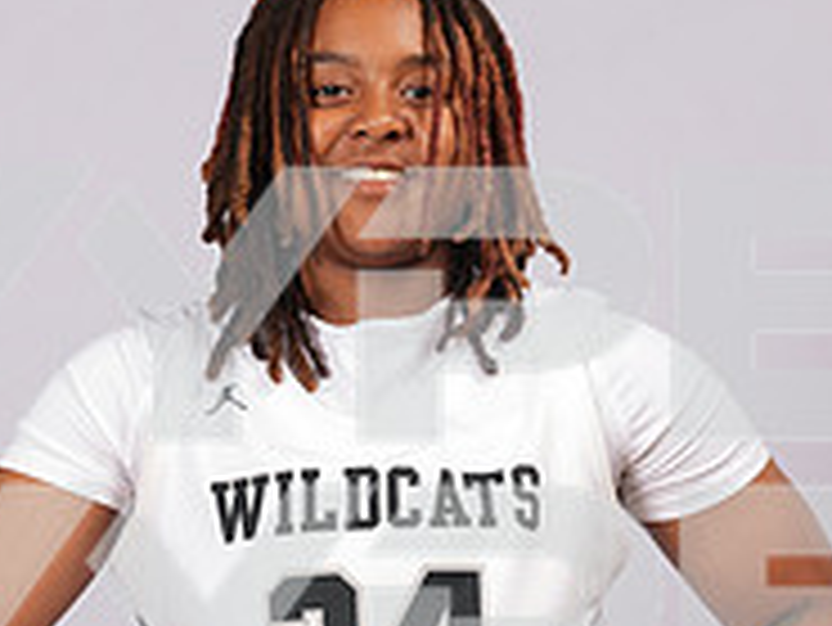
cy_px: 626
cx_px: 315
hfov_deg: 16.8
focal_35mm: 117
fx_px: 2814
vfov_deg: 12.5
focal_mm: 50
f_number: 8
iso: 250
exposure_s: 1/200
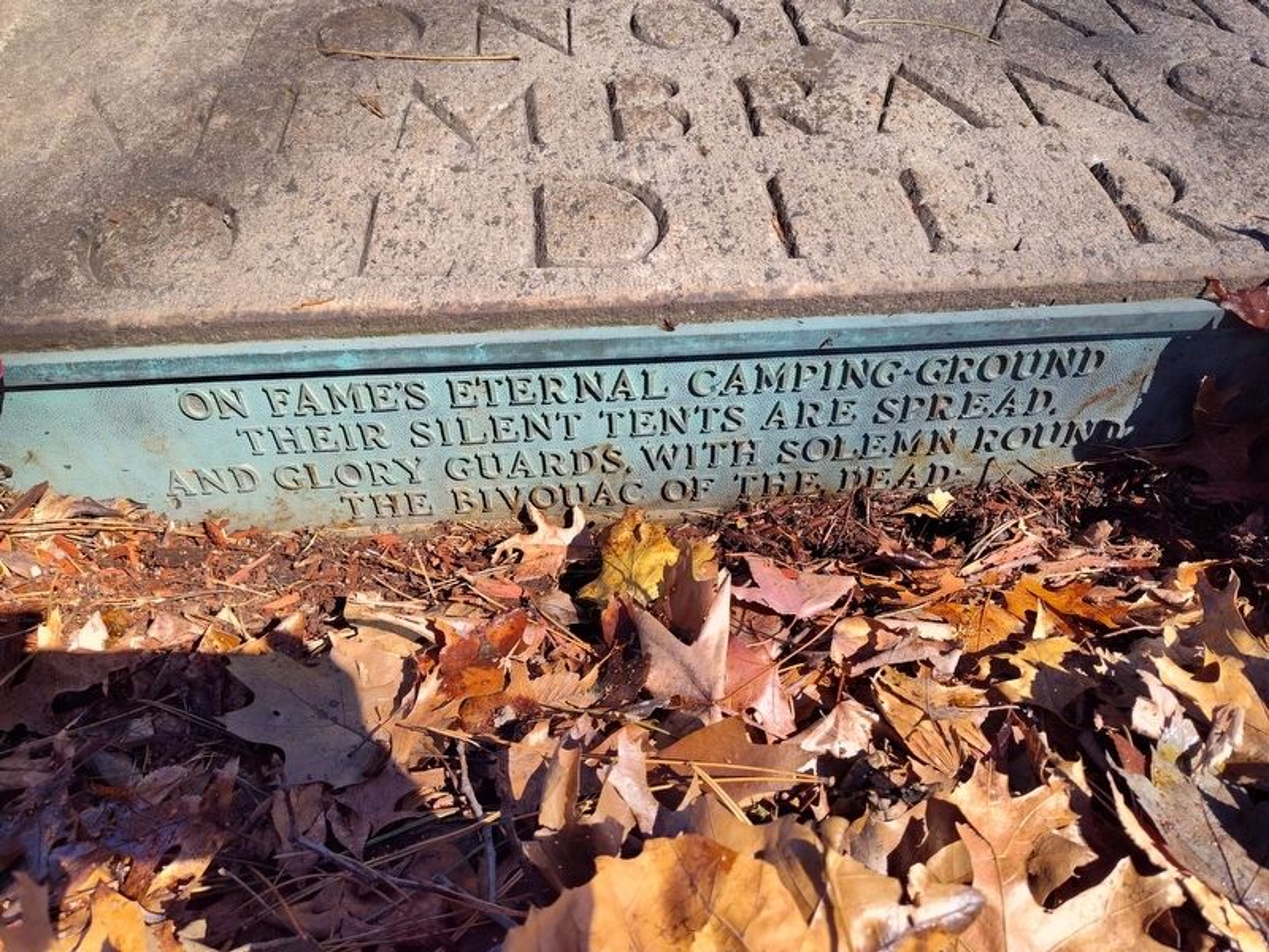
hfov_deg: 73.9
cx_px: 634
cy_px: 476
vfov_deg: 58.9
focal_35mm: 23
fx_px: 843
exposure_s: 1/810
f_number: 1.8
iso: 100
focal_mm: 5.56
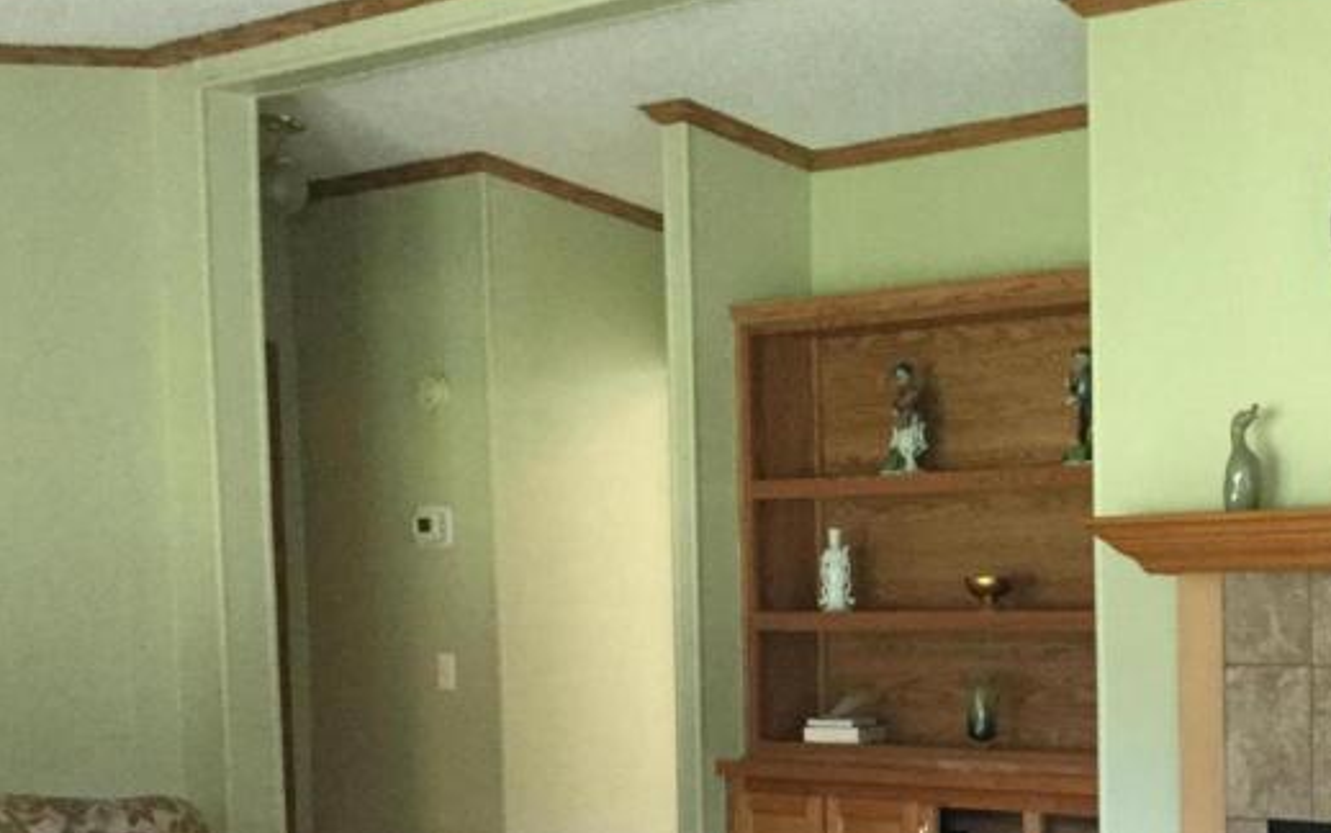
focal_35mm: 65
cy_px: 789
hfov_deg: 30.0
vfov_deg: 19.6
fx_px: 2358
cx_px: 1226
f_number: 2.4
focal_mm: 3.3
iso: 200
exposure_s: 1/30
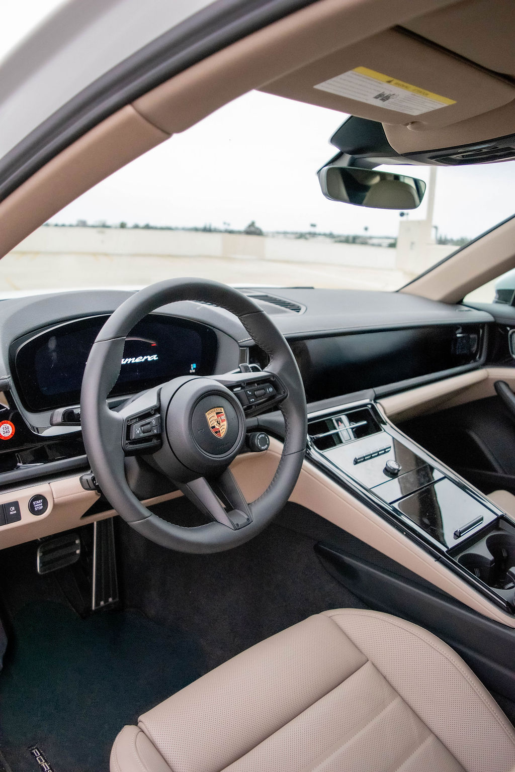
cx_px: 258
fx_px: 579
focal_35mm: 27
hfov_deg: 47.9
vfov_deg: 67.4
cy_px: 386
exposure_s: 1/500
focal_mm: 18
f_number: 3.5
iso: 2500
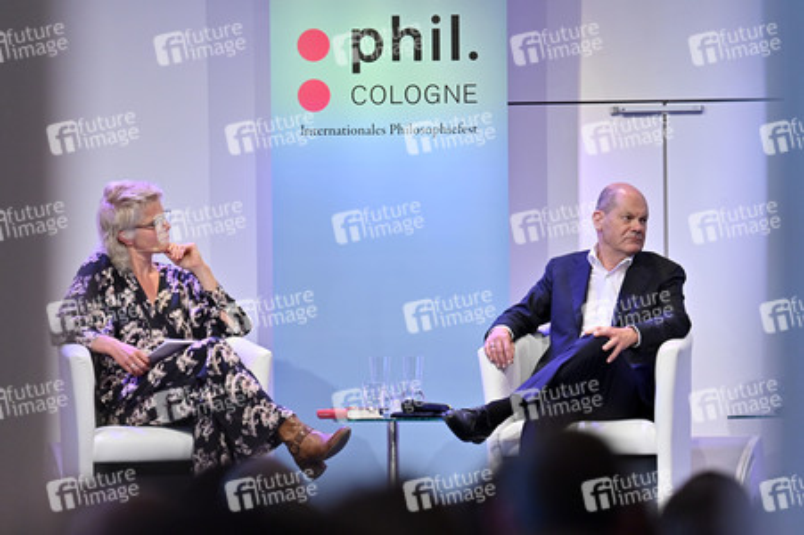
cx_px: 402
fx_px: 8927
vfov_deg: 3.4
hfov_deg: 5.2
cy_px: 268
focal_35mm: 400
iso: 1250
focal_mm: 400
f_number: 4.5
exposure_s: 1/320
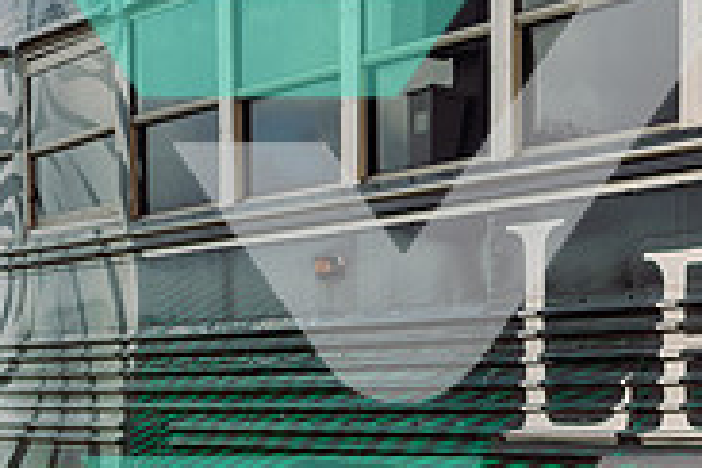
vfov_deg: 11.9
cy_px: 662
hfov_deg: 16.7
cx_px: 1059
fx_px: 2164
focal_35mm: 111
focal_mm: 35
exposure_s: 1/250
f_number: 7.1
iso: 50
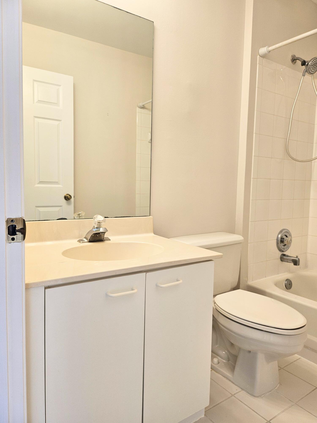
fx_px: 293
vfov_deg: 71.6
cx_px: 158
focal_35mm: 24
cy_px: 212
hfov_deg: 56.8
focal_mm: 5
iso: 64
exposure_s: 1/120
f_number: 1.8
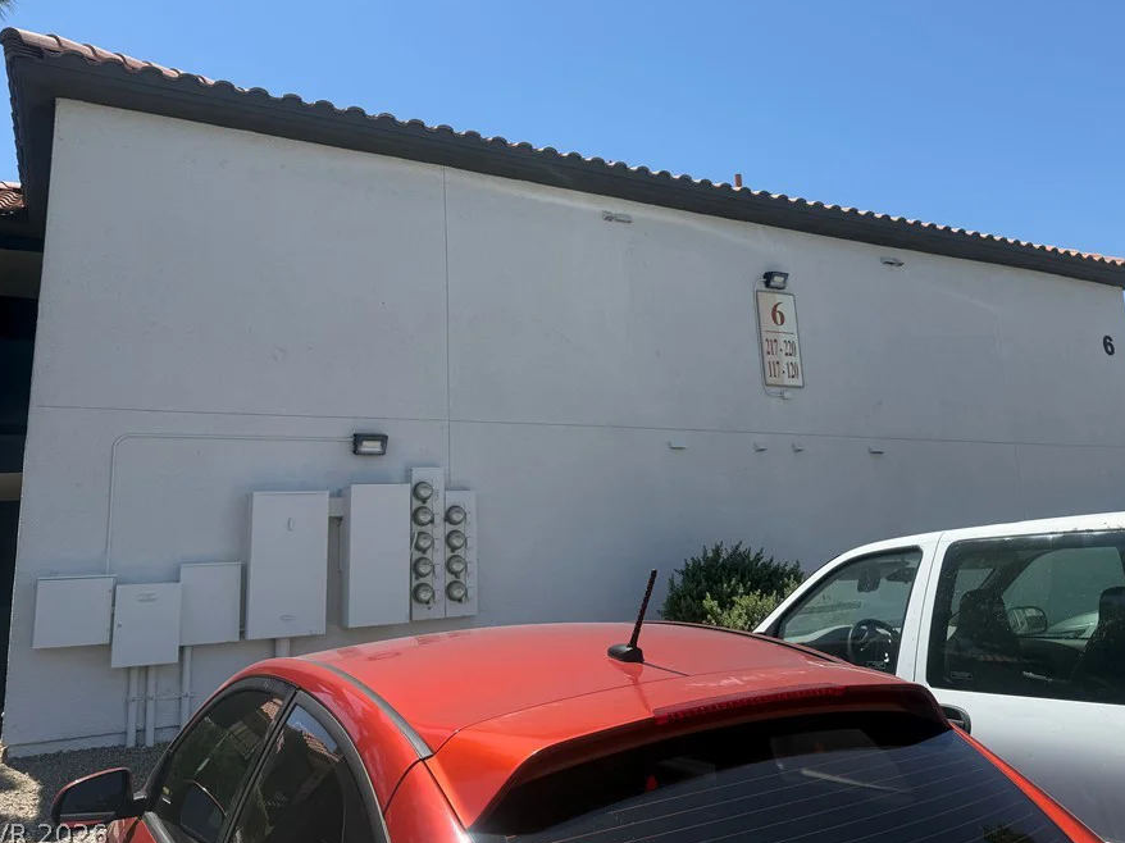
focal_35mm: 28
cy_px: 364
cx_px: 624
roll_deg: +4.2
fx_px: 910
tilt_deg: +12.7
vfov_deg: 49.6
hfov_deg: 63.3
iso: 80
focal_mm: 6.76
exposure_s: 1/3953
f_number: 1.78
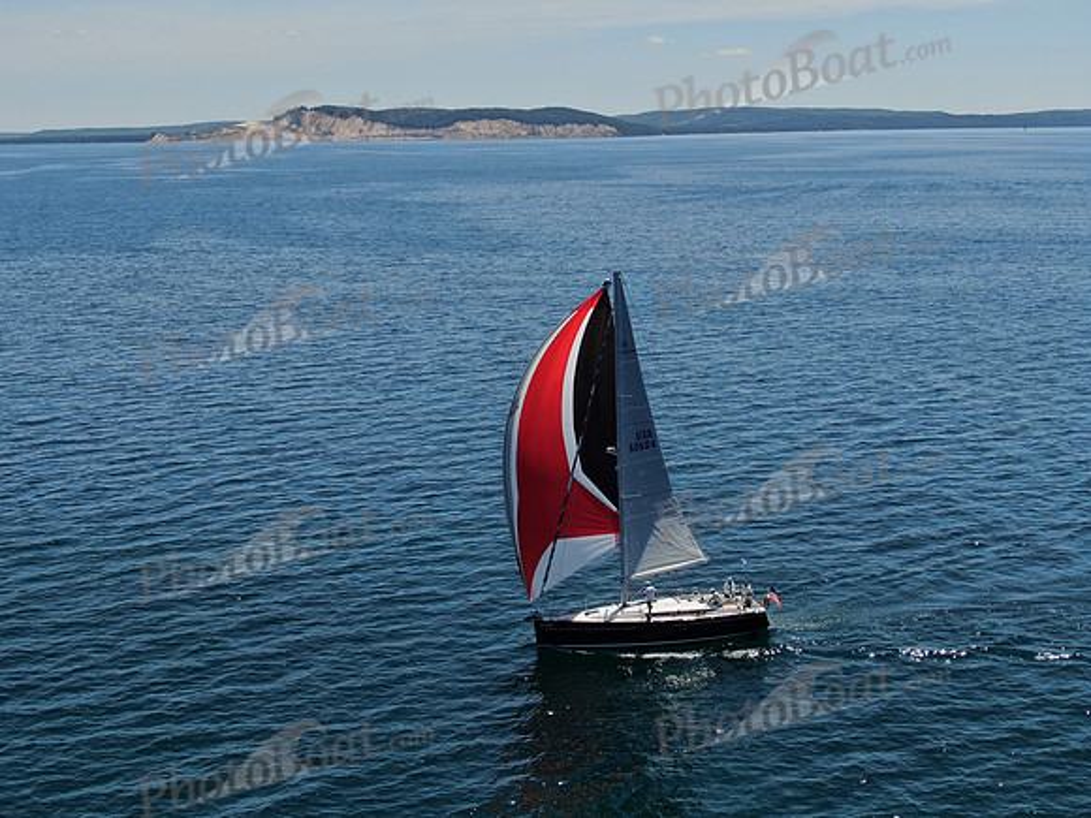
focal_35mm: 48
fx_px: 1513
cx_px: 546
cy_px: 409
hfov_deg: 39.7
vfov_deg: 30.3
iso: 100
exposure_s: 1/1250
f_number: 3.8
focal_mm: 8.6
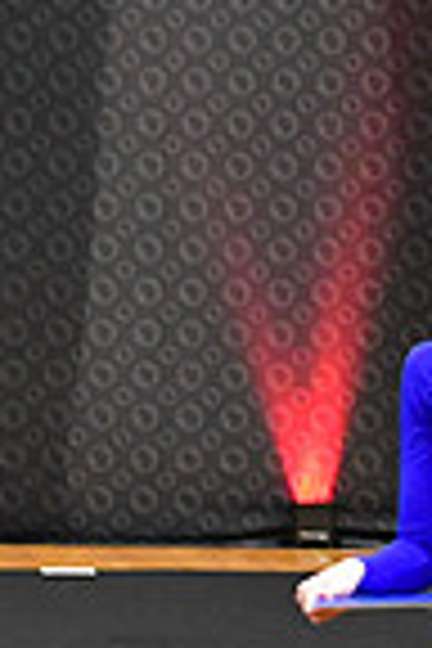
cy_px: 290
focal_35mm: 494
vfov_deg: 4.2
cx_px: -860
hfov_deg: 2.7
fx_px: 8891
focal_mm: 82
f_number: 3.2
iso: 5000
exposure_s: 1/500
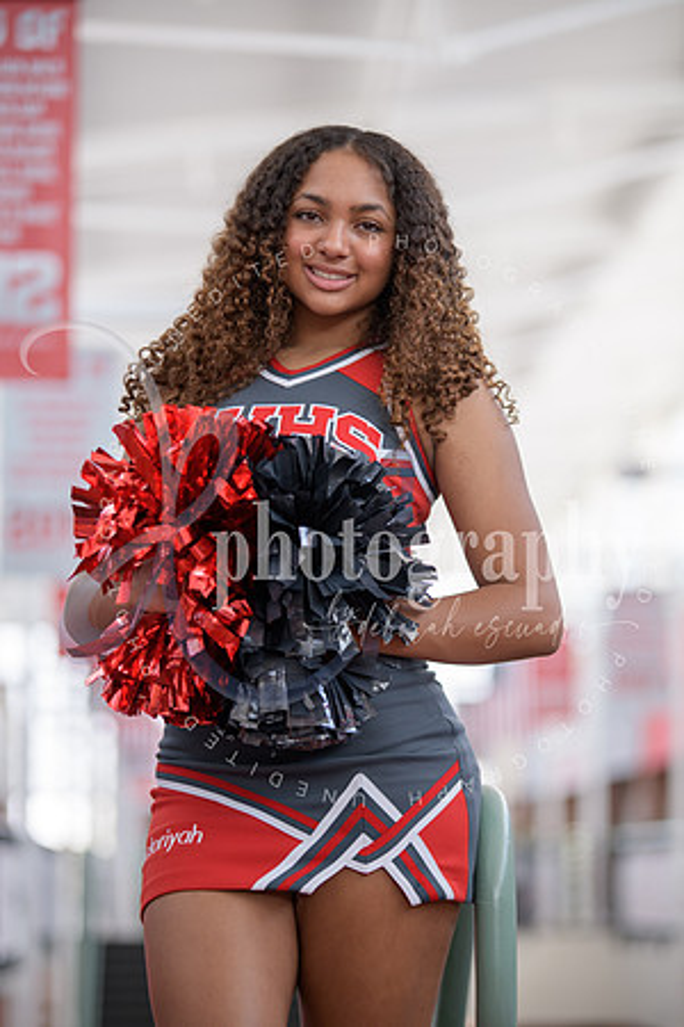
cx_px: 342
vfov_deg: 17.1
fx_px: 3420
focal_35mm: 120
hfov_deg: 11.4
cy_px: 514
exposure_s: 1/125
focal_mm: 120
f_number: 2.8
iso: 250
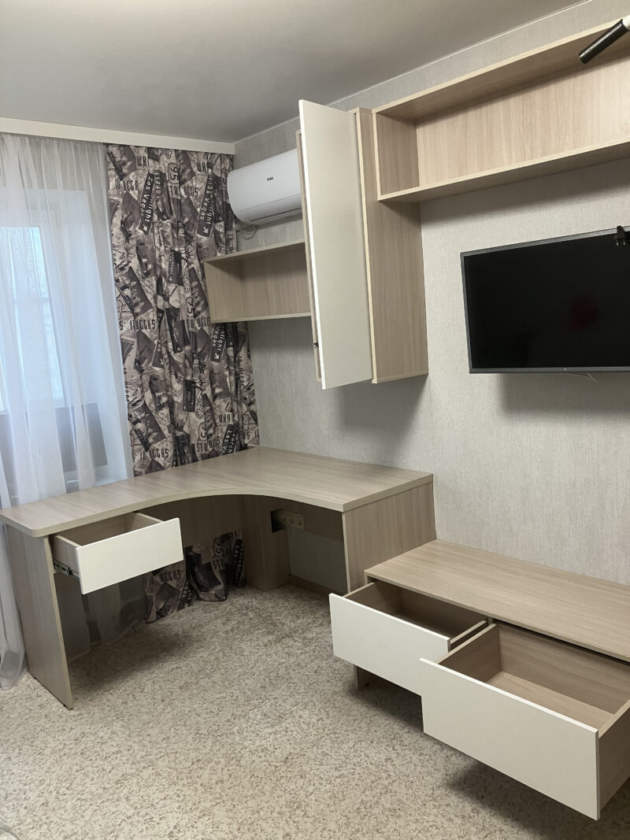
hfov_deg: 49.7
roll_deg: +4.7
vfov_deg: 63.4
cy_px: 420
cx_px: 315
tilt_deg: -7.9
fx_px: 680
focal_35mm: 28
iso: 80
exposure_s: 1/66
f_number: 1.8
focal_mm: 3.99
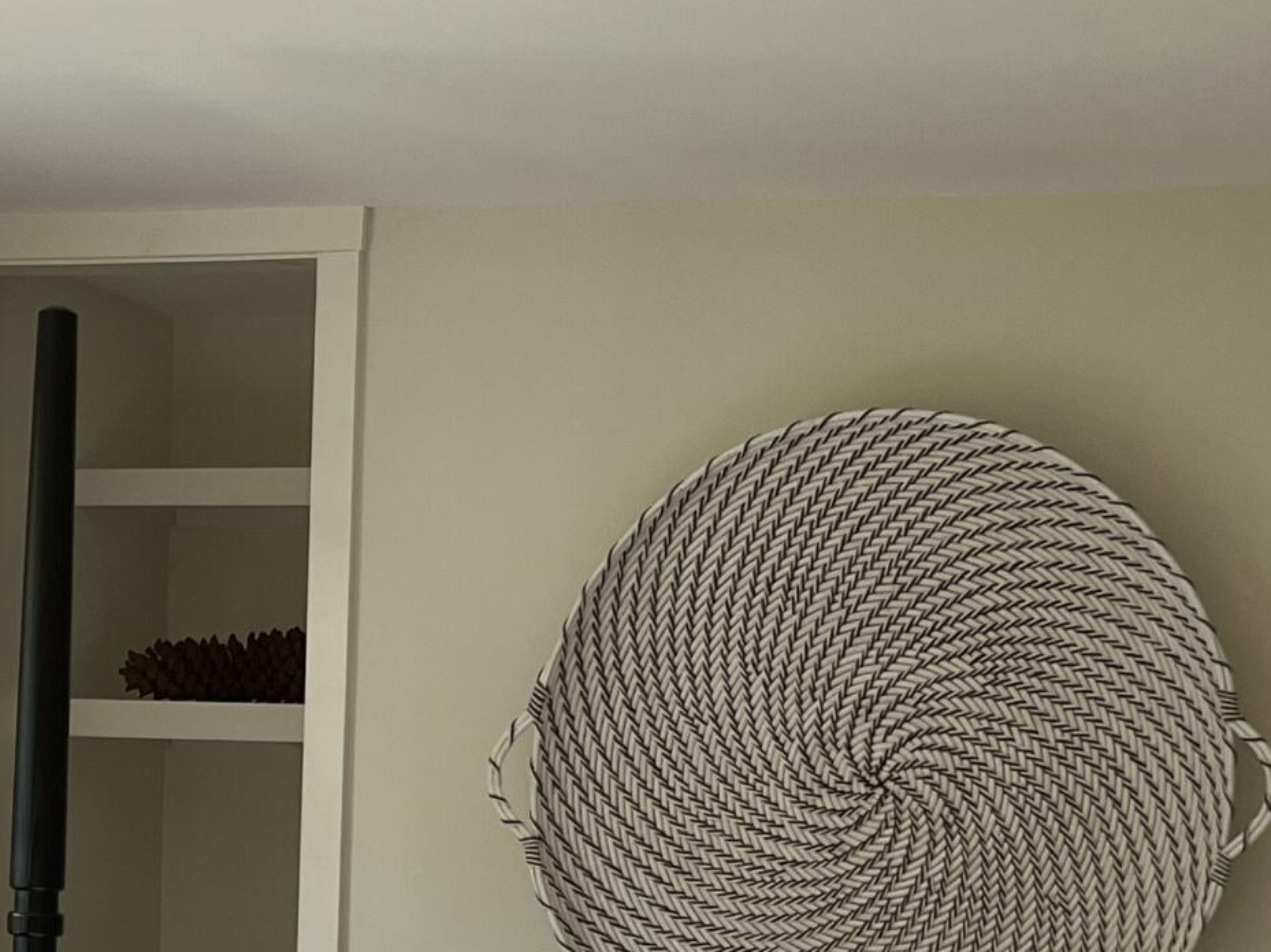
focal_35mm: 84
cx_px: 398
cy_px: 1200
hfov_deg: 23.2
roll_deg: -1.4
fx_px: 3083
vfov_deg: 16.7
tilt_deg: -6.7
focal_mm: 5.1
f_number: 1.6
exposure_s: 1/60
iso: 80
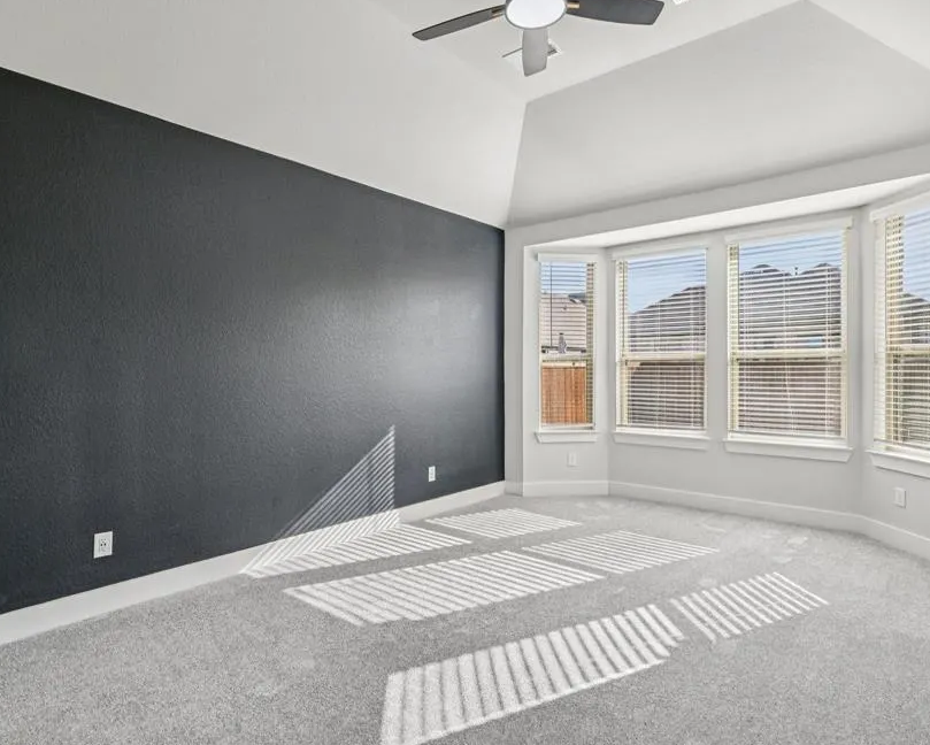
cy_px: 368
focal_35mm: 20
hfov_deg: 81.5
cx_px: 487
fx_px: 540
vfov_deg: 69.2
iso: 400
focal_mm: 16.5
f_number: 8
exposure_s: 1/80
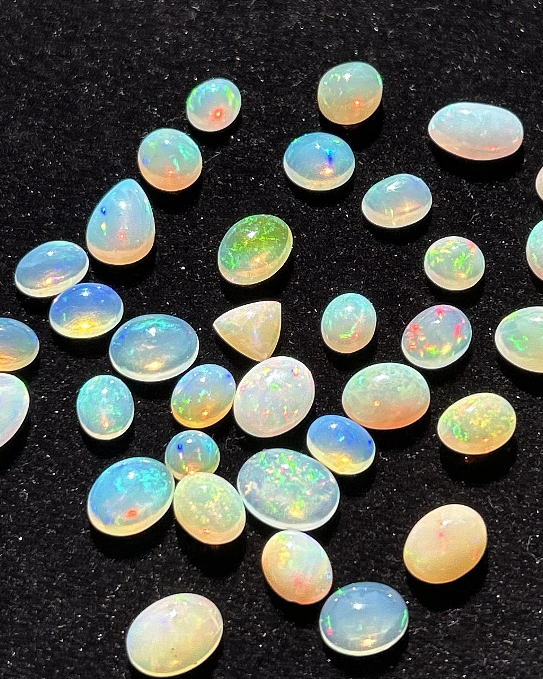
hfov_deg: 18.1
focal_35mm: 85
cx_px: 325
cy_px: 221
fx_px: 1708
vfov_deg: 22.4
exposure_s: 1/4115
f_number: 1.5
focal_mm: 5.7
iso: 50
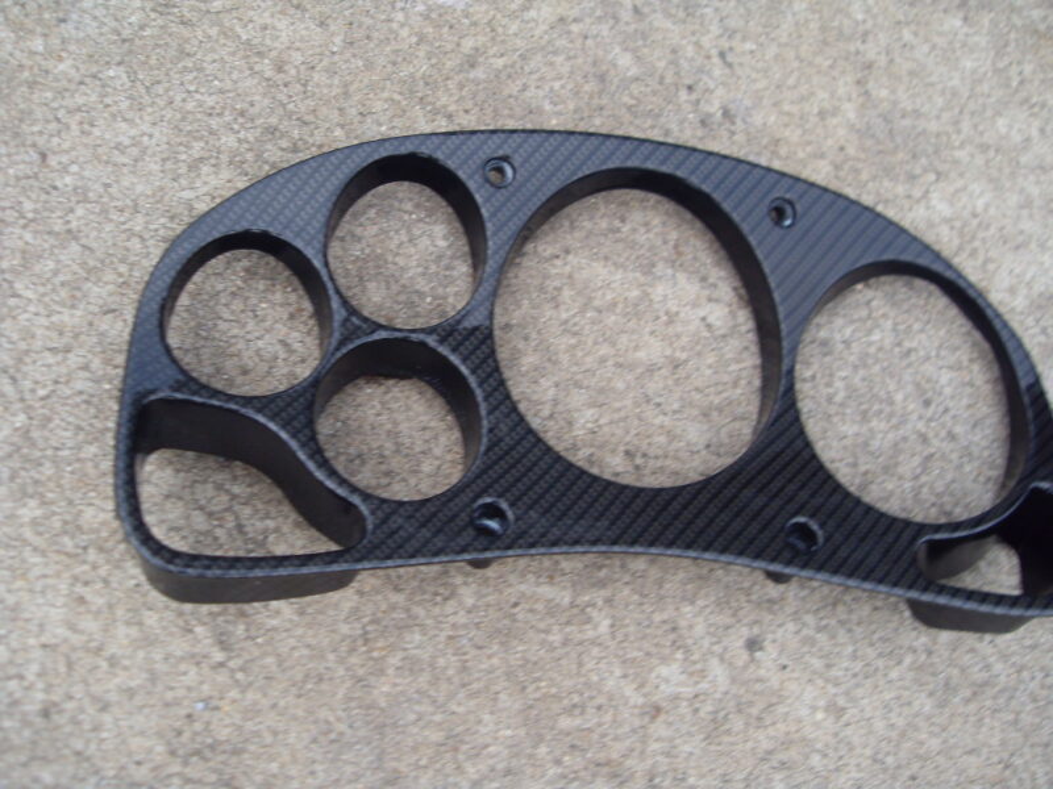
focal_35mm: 35
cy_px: 394
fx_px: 1065
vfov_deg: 40.7
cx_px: 526
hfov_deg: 52.6
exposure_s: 1/60
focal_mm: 6.3
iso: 80
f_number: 7
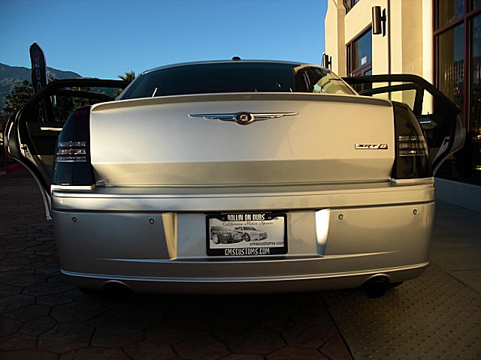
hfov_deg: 51.4
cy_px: 180
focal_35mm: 36
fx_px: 500
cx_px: 240
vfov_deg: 39.7
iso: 50
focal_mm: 6.3
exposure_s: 1/640
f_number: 2.8
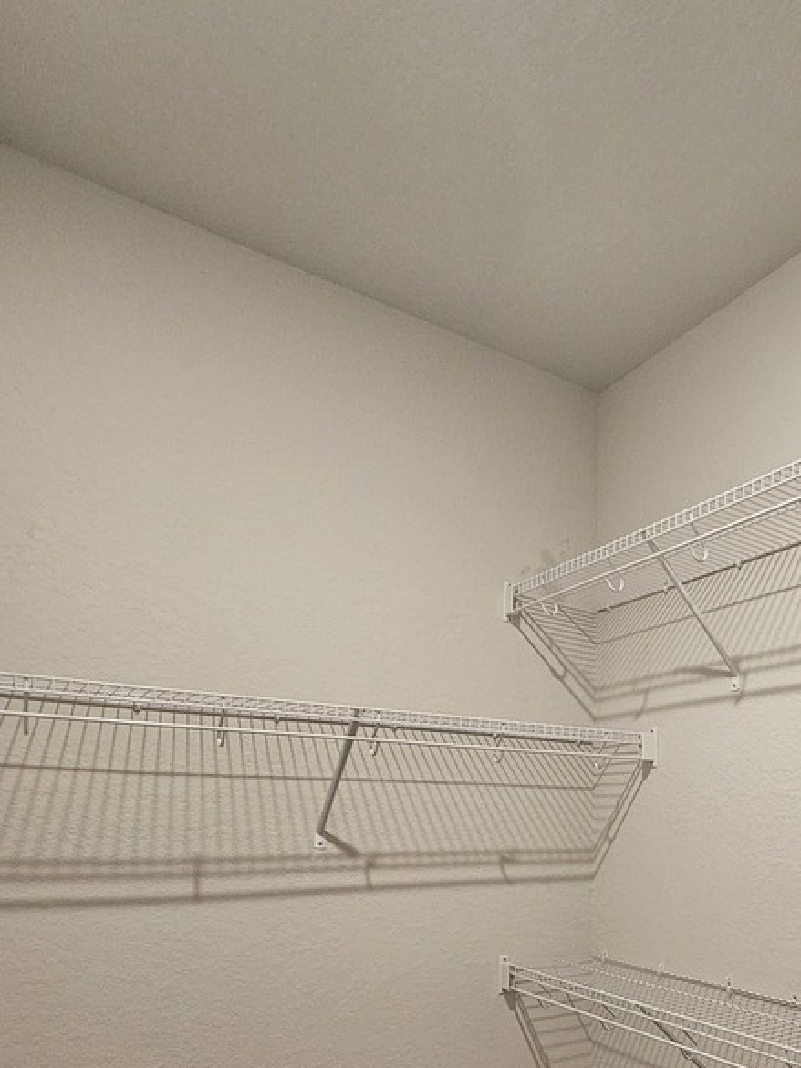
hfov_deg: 51.6
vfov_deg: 64.5
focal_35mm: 24
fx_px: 740
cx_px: 688
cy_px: 871
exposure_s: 1/60
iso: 320
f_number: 2.2
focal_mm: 2.2
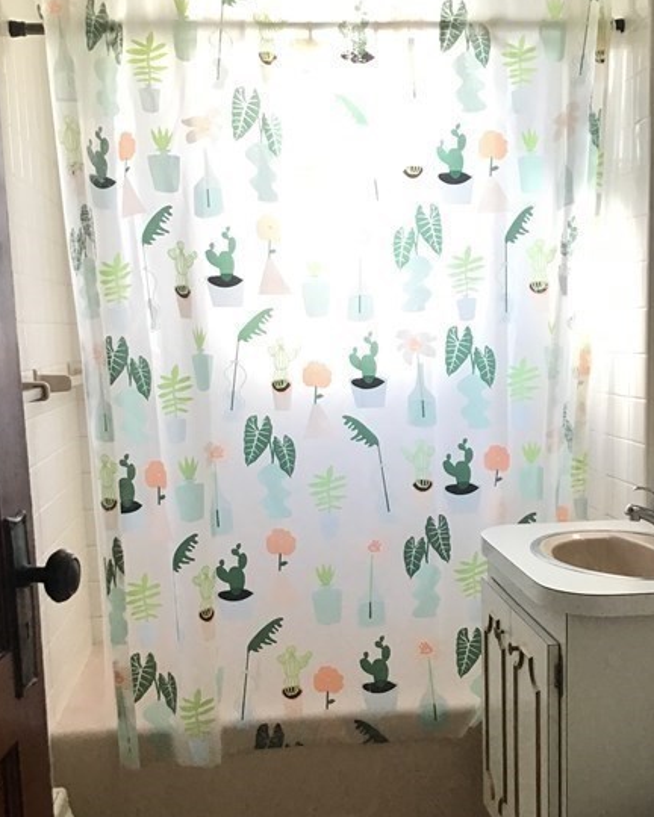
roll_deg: +1.9
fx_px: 1040
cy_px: 480
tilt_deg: -7.3
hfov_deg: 34.8
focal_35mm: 43
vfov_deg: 42.7
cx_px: 378
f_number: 2.4
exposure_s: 1/30
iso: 40
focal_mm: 3.3
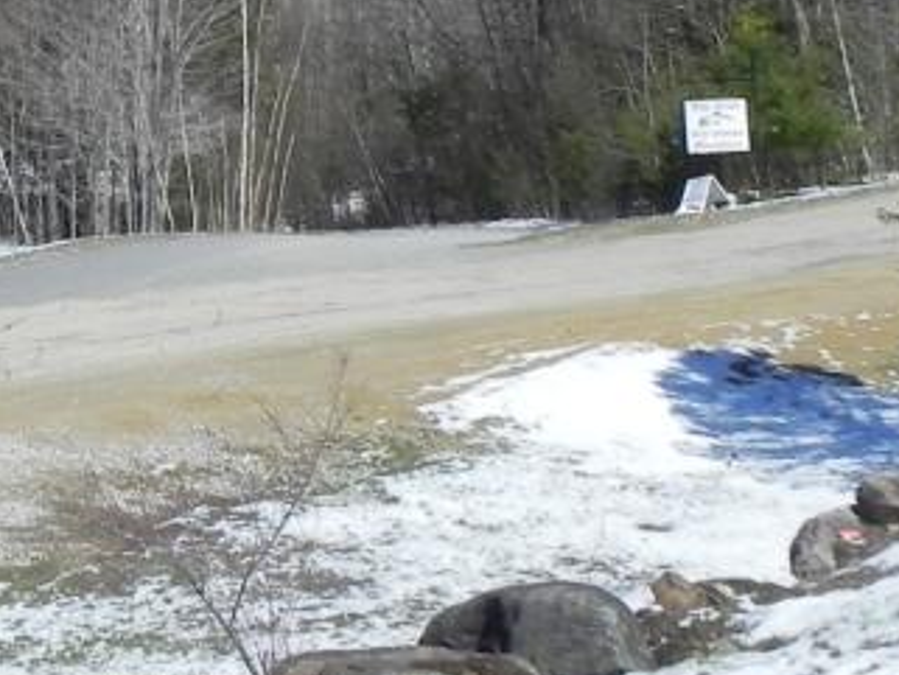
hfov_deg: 15.7
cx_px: -325
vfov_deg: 12.3
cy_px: -90
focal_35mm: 118
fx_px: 3066
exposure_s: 1/464
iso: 160
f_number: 8
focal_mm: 6.6
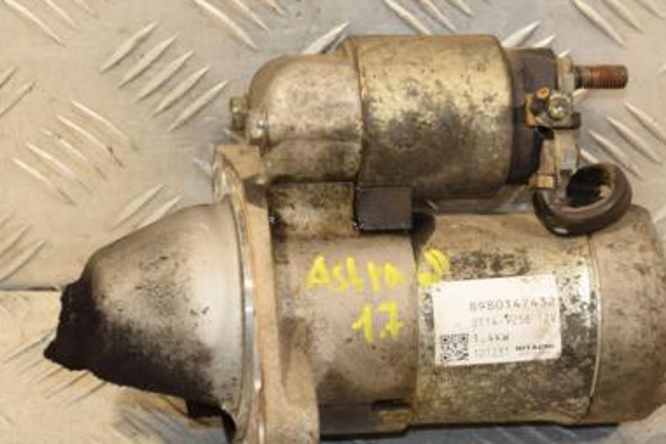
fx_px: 2534
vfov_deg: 10.0
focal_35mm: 137
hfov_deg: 15.0
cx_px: 372
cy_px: 229
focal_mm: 58
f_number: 5.6
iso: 800
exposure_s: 1/200
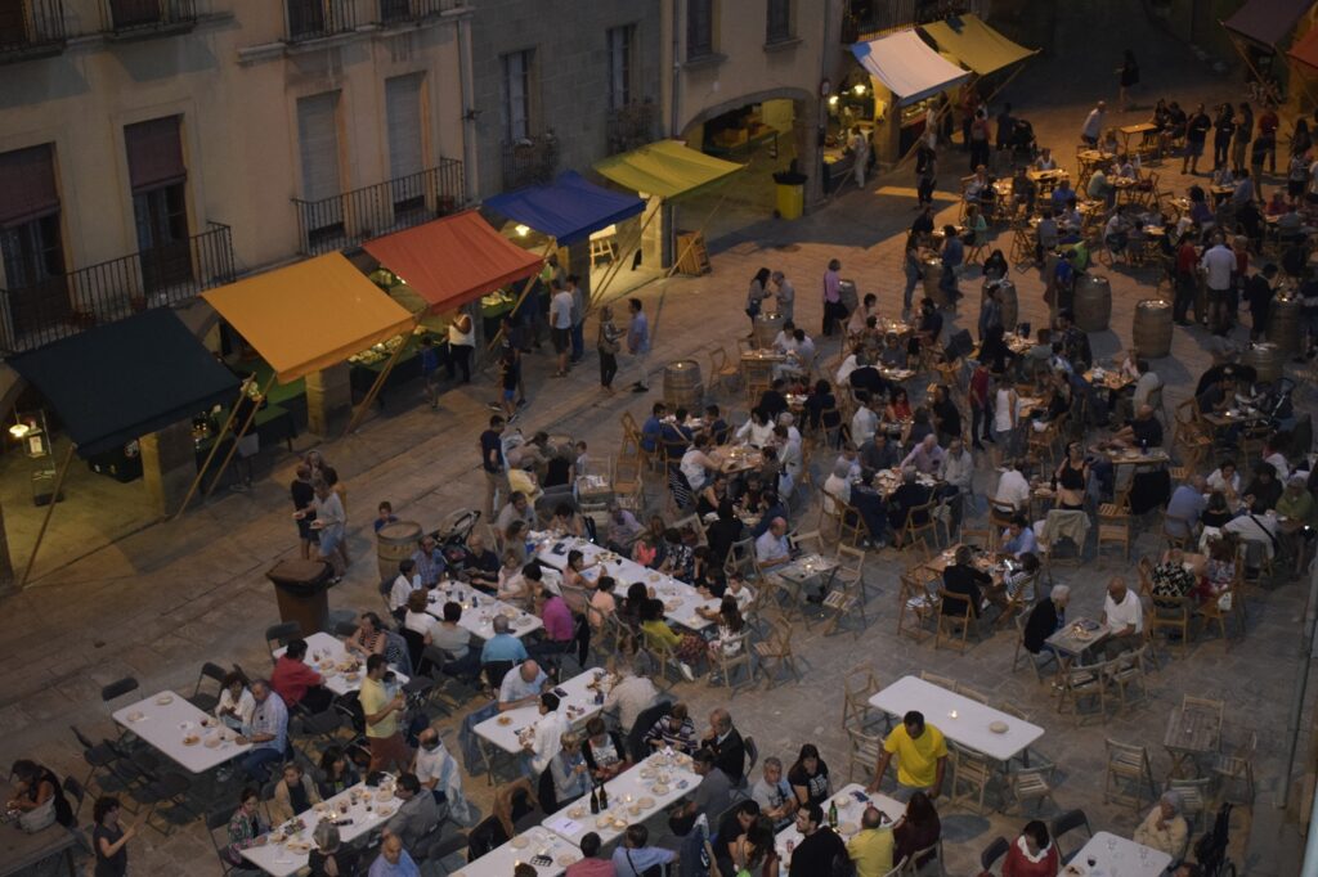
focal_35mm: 45
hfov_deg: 43.6
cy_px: 438
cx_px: 659
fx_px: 1647
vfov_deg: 29.8
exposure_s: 1/60
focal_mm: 30
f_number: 4.2
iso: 2500
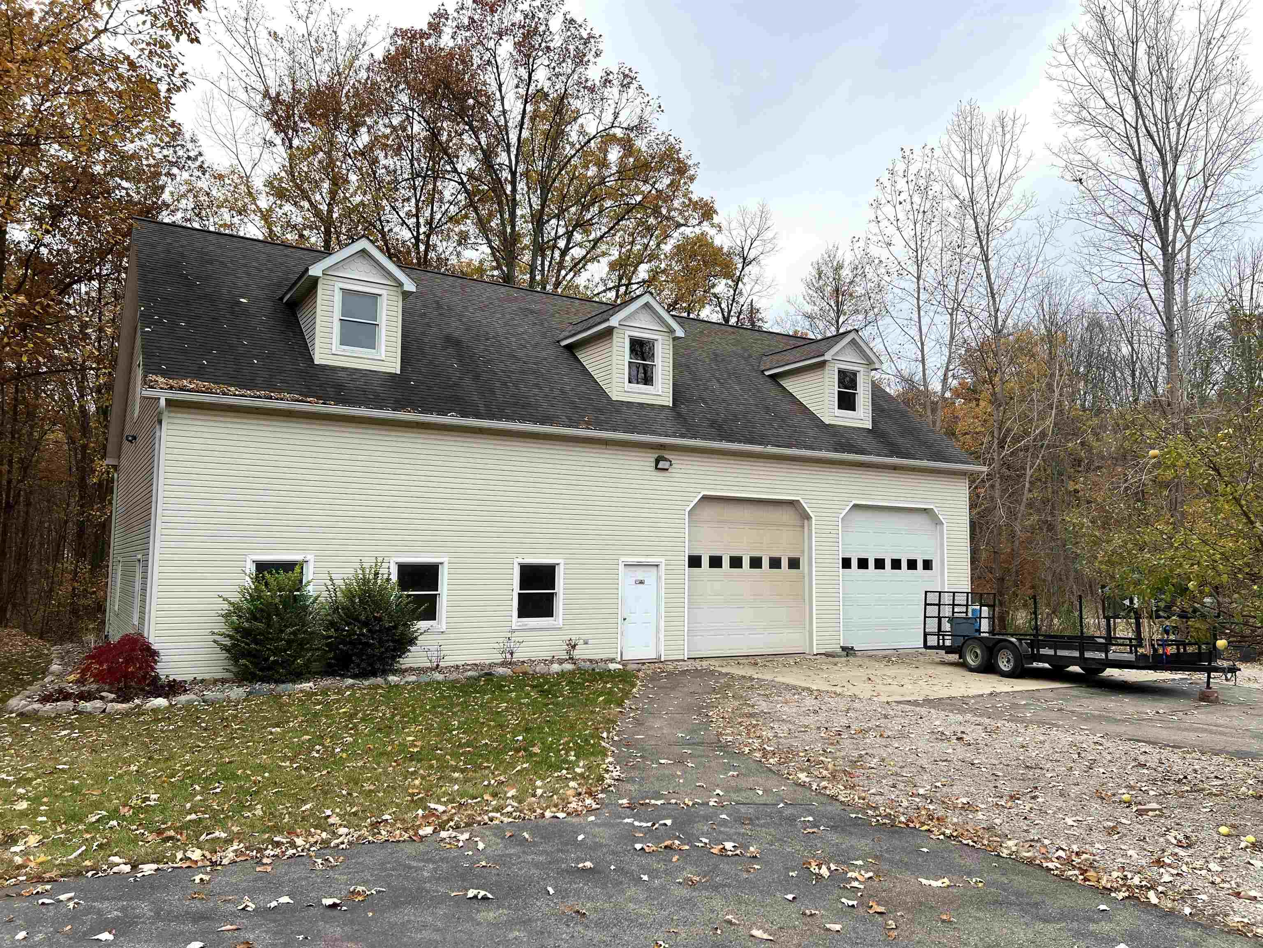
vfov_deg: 53.1
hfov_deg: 67.3
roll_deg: -0.8
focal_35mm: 26
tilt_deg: +4.7
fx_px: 949
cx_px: 632
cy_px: 474
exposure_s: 1/1431
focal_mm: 5.7
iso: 50
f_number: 1.5
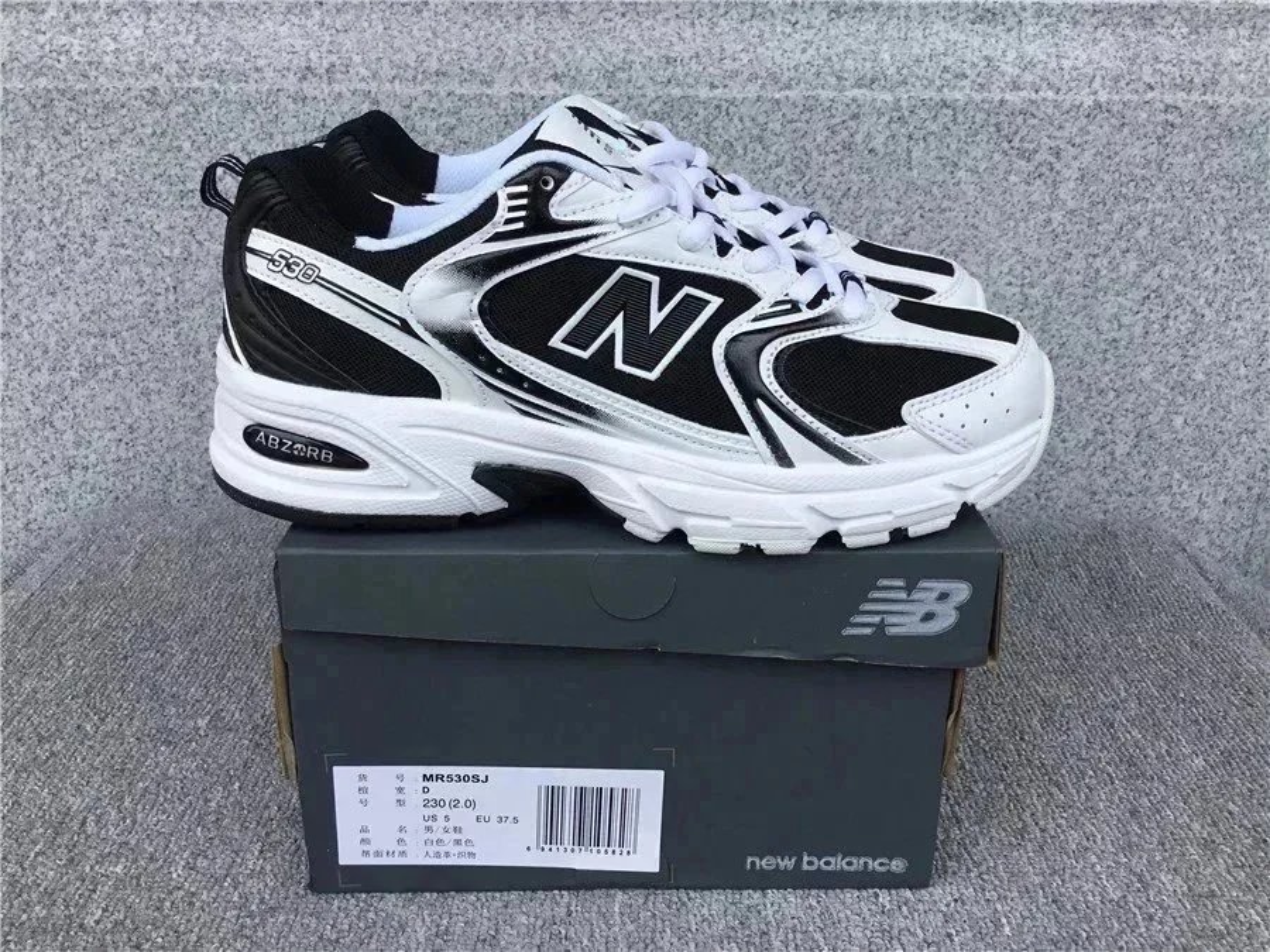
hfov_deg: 58.4
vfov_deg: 45.4
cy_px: 476
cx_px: 635
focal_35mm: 31
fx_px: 1137
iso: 25
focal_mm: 3.3
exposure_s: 1/570
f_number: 2.4
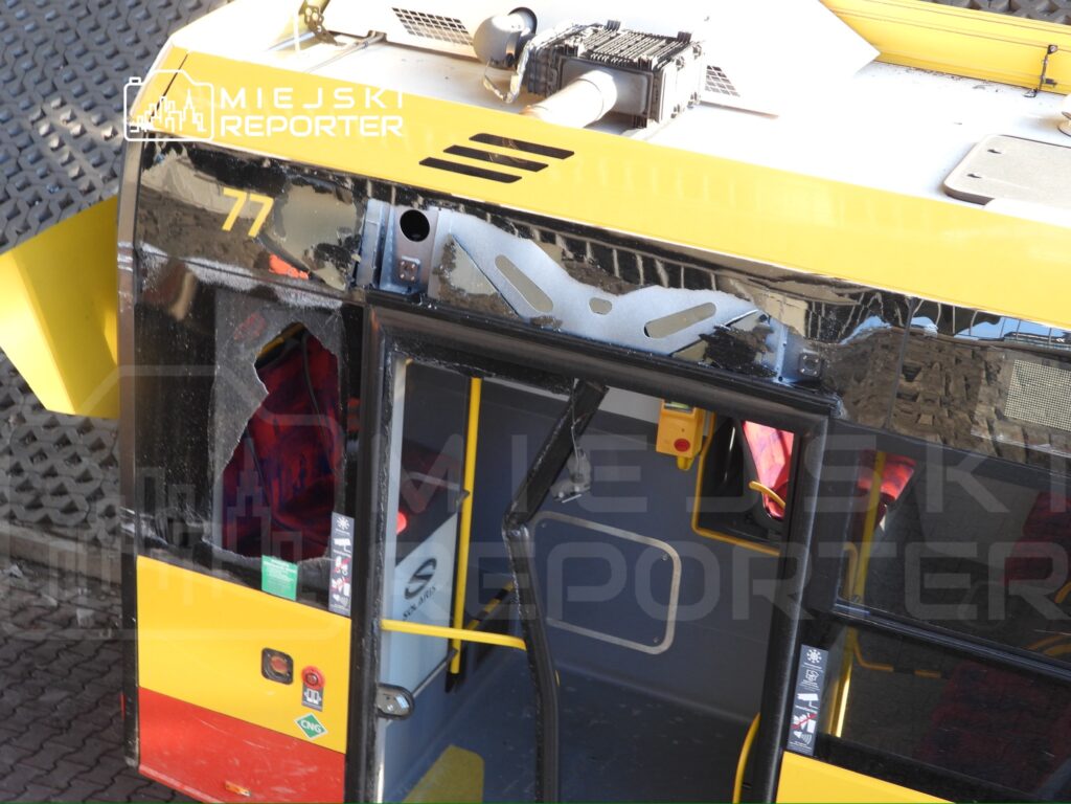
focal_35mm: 65
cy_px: 402
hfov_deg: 29.8
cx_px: 536
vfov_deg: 22.6
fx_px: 2011
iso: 100
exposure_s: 1/40
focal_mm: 11.7
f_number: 3.5
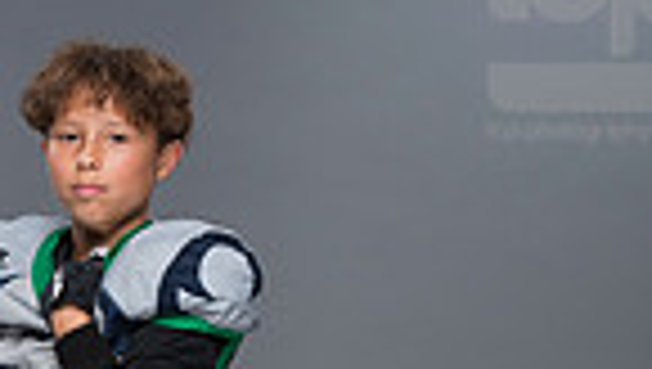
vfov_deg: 4.7
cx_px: 99
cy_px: 500
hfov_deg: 8.3
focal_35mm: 260
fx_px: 4501
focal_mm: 80
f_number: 6.3
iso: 320
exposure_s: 1/250
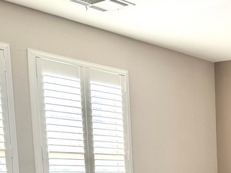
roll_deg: -0.8
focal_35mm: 70
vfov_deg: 19.1
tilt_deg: -9.5
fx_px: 467
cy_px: 237
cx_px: 292
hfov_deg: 24.6
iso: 80
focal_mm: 6.76
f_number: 1.78
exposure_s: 1/251
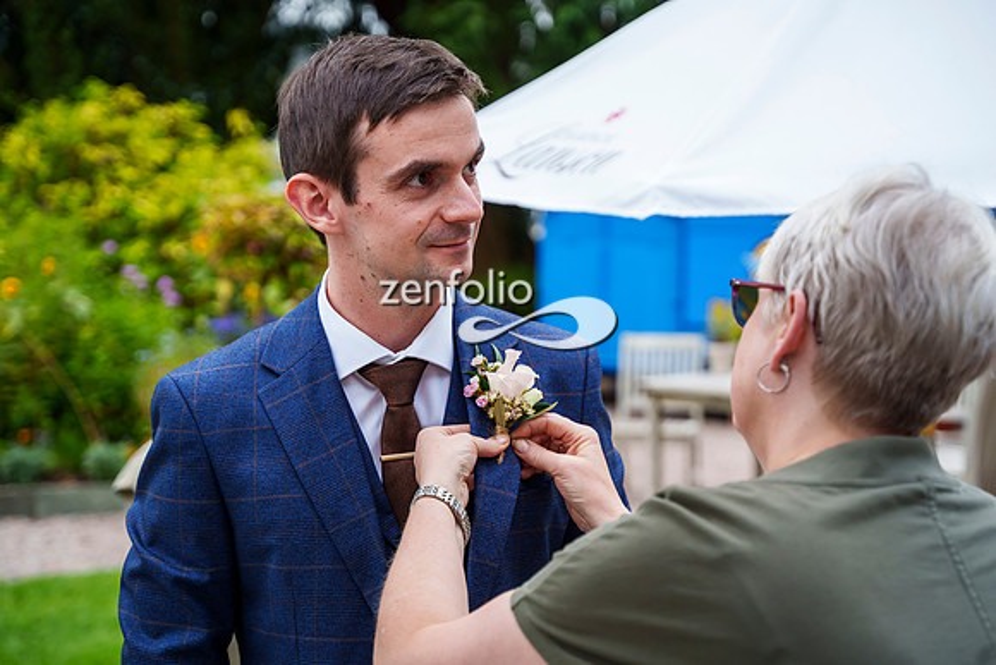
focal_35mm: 63
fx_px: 1743
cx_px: 498
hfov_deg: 31.9
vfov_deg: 21.6
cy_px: 332
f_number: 3.5
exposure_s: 1/4000
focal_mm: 63
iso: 800
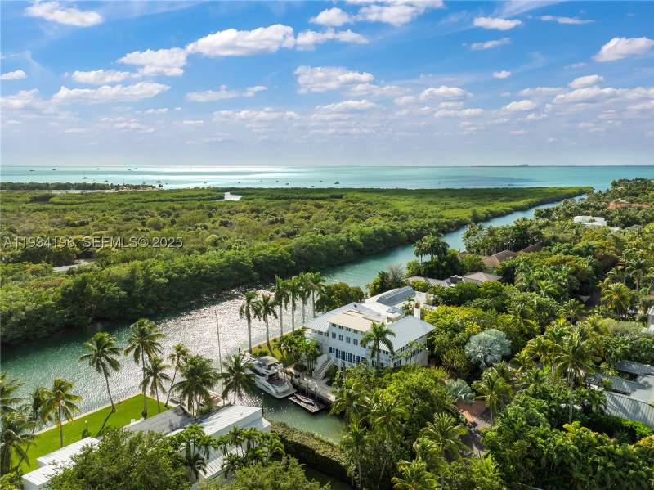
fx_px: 453
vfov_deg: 56.8
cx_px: 327
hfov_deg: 71.6
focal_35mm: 24
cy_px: 245
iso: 100
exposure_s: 1/640
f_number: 2.8
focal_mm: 12.29
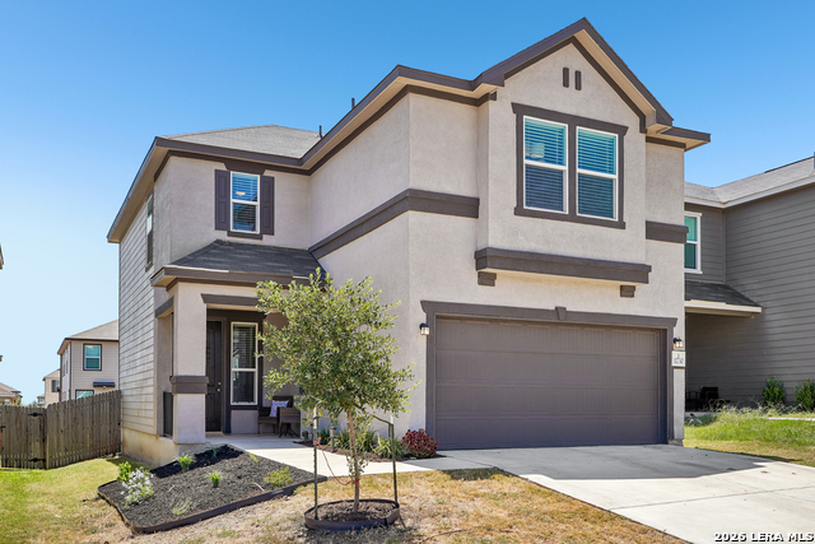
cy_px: 272
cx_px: 408
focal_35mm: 32
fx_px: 725
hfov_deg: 58.7
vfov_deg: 41.1
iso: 100
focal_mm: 32
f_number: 8
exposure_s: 1/160
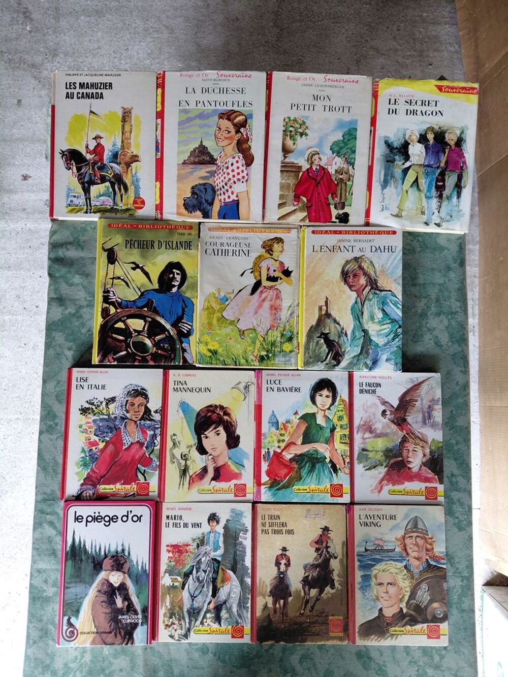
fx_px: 489
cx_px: 254
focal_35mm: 25
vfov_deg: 69.4
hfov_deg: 54.9
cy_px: 338
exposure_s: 1/50.1
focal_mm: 4.69
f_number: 1.8
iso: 160
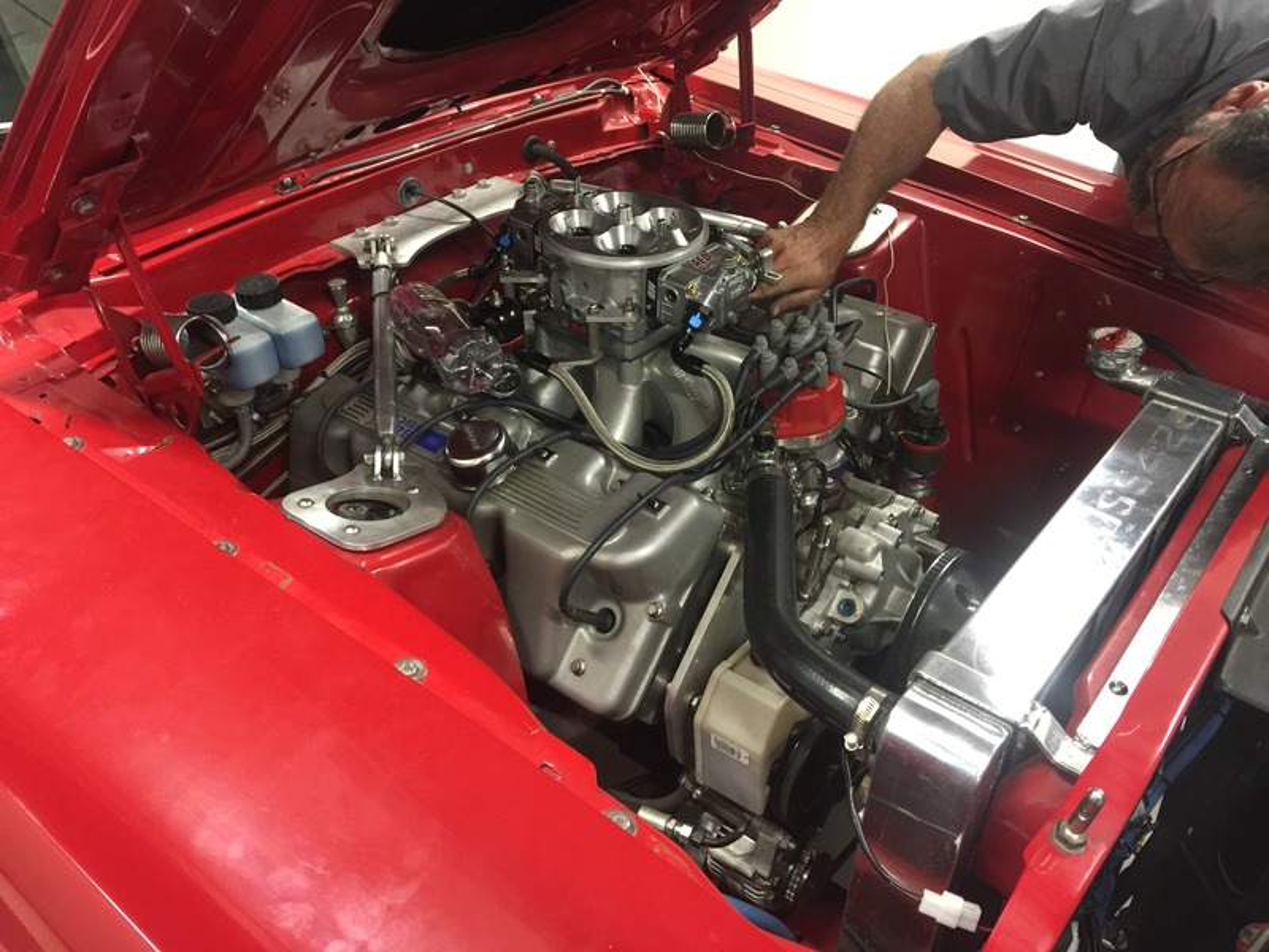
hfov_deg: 61.7
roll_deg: -0.1
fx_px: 1063
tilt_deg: -34.6
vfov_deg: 48.2
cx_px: 634
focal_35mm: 29
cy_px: 476
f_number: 2.2
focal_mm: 4.15
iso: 125
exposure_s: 1/8
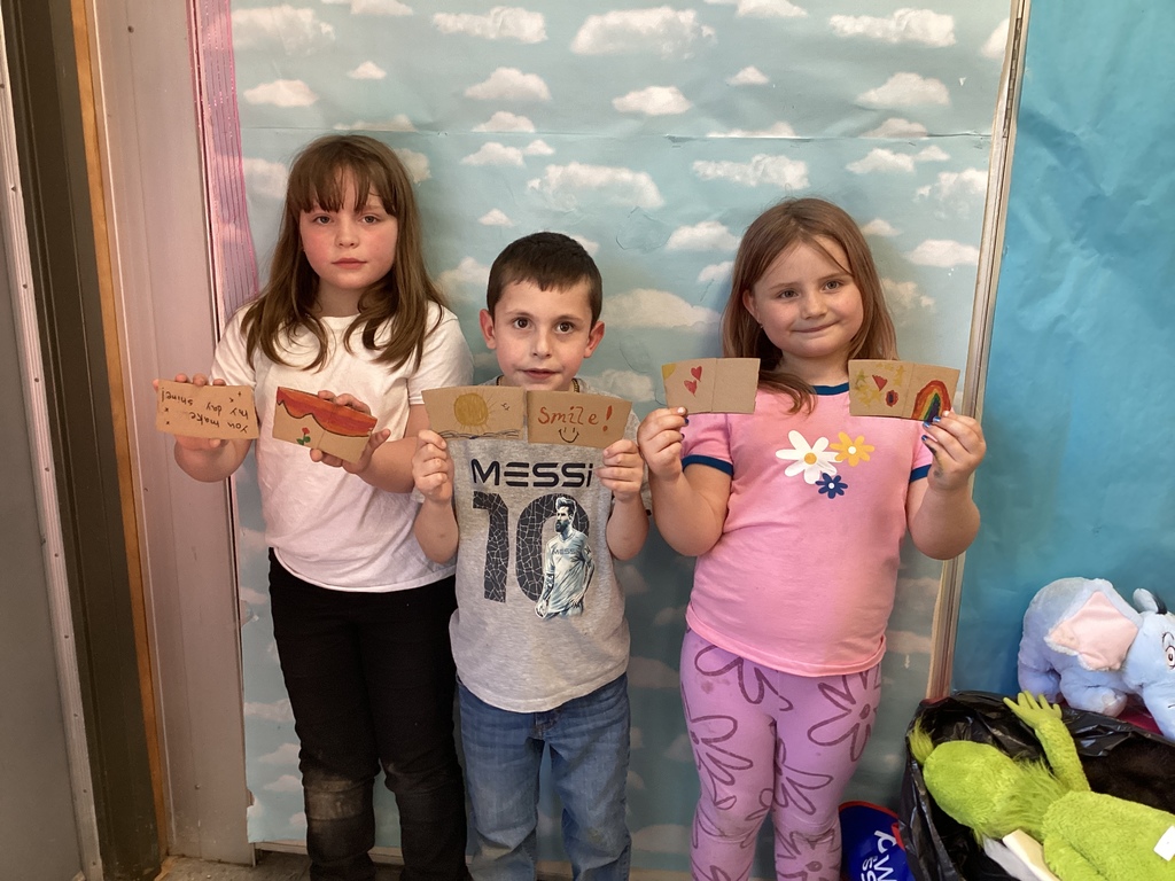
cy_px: 440
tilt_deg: -14.5
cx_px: 588
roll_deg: -0.3
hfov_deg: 58.4
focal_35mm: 31
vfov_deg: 45.4
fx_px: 1052
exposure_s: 1/60
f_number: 2.4
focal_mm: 3.3
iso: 160
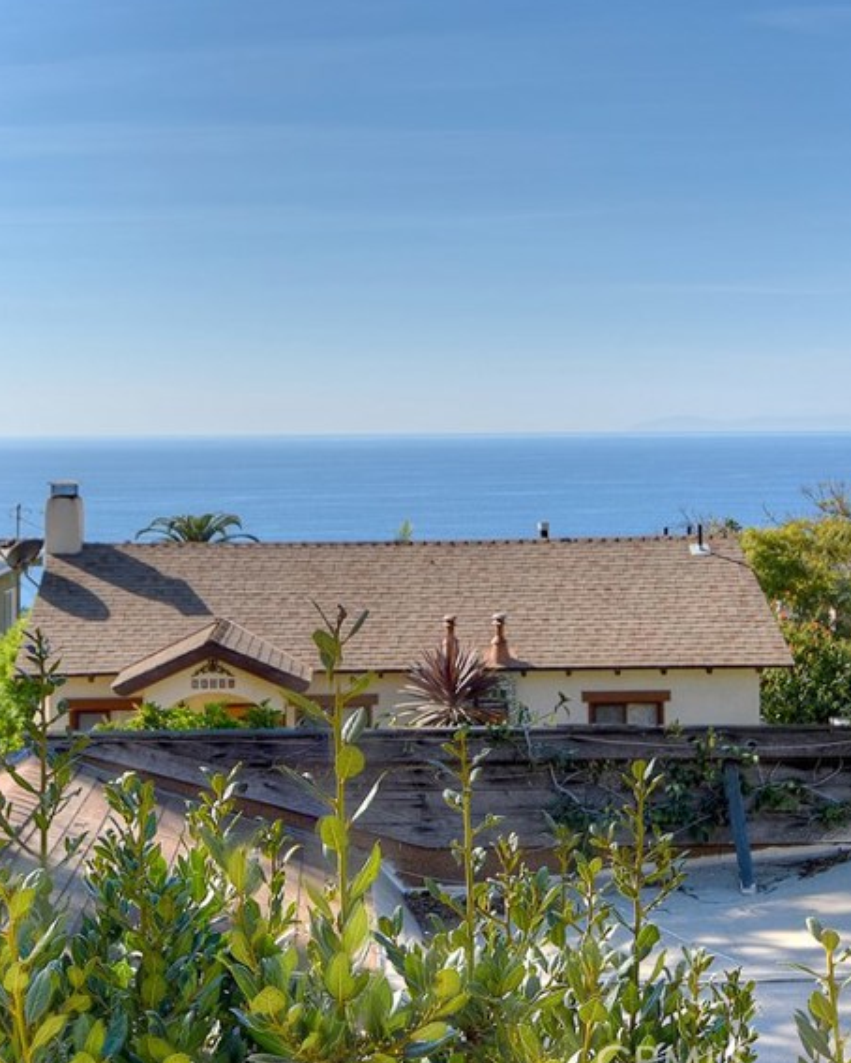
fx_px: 1919
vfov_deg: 30.9
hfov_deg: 25.0
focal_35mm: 61
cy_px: 449
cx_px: 429
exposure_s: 1/1600
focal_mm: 24
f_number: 8
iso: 200
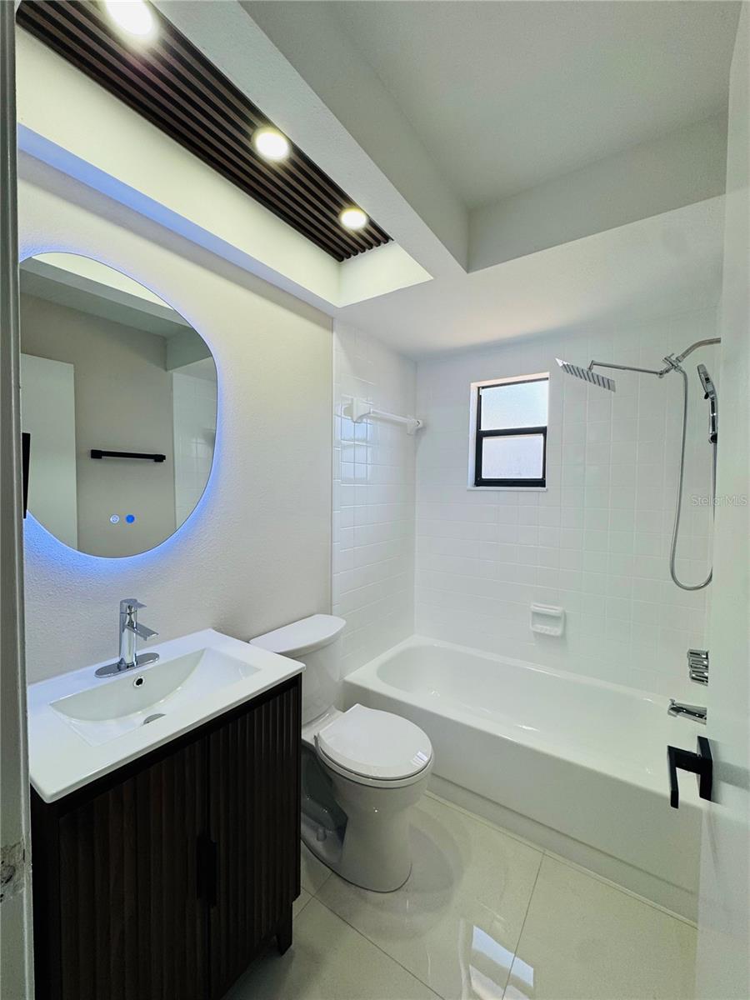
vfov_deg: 102.1
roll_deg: -0.3
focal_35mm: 14
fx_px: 404
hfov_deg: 85.7
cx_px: 375
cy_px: 500
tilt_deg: -2.8
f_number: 2.2
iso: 64
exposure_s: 1/120
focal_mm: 2.22
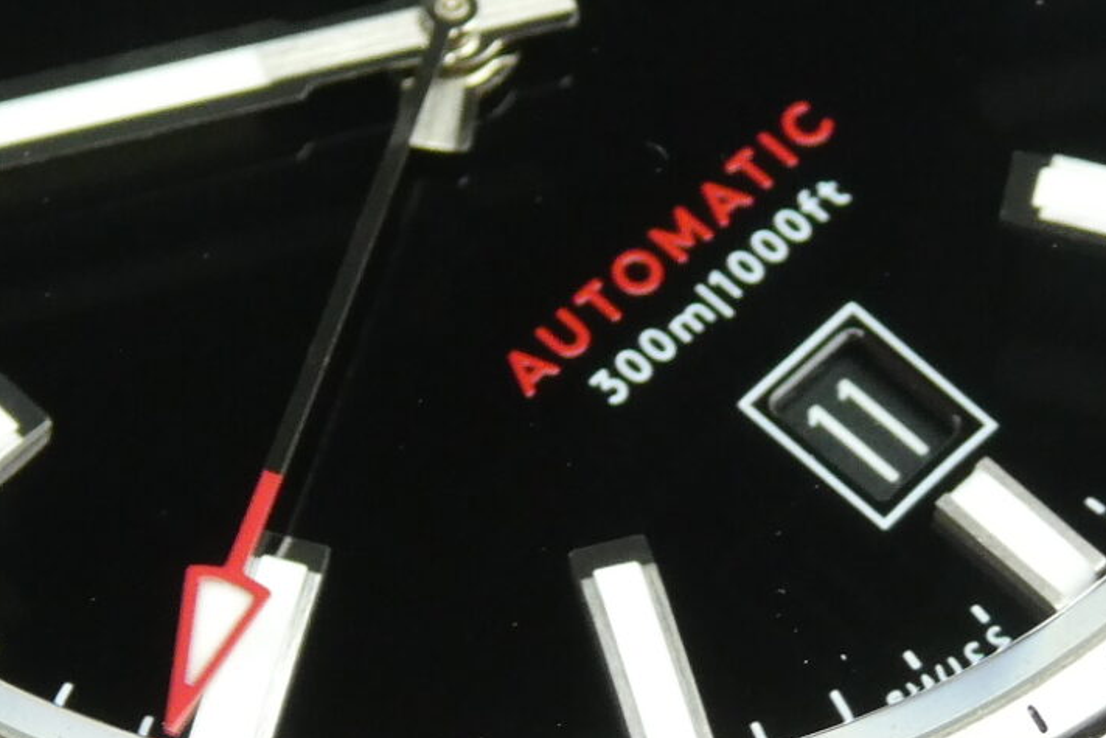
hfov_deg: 11.0
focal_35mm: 187
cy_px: 359
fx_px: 5746
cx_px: 368
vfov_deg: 7.3
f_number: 4.1
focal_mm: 9
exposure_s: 1/80
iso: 250
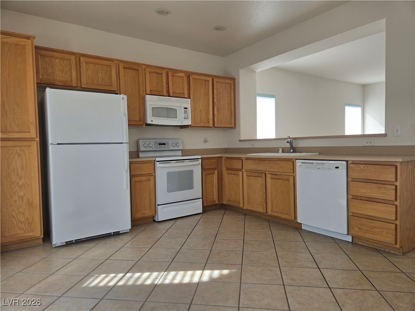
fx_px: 276
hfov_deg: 73.9
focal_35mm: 23
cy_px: 156
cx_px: 208
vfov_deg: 58.9
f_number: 1.8
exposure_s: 1/120
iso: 50
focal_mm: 5.4
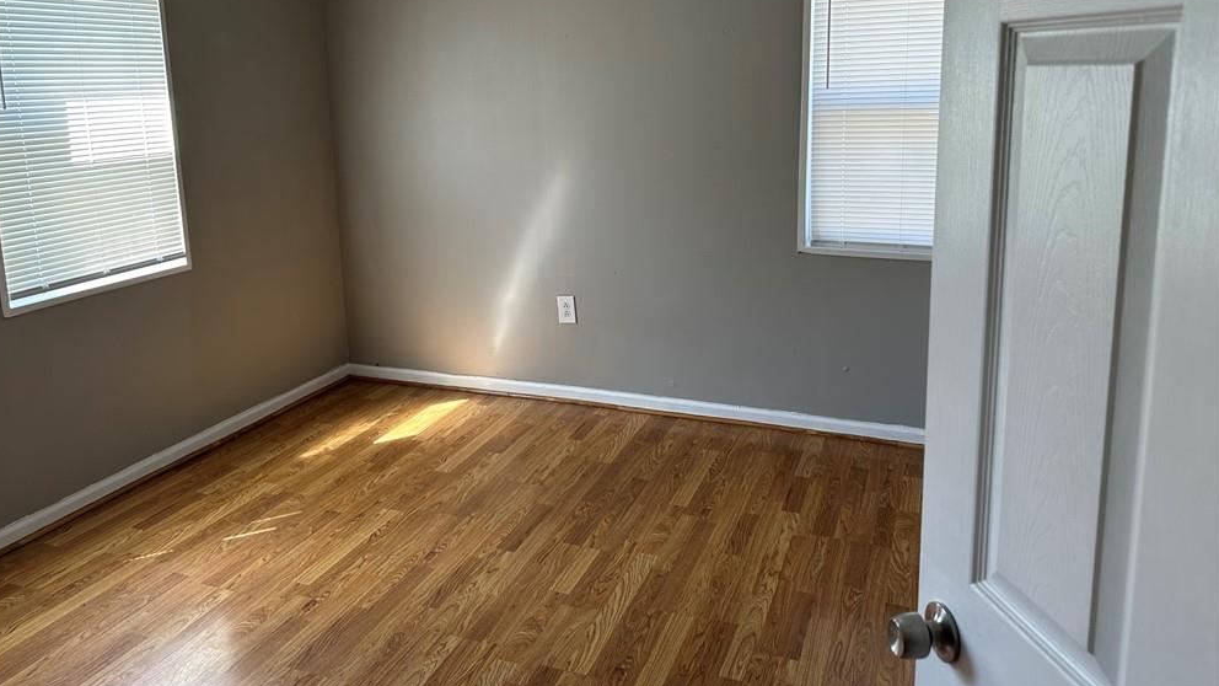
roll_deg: +1.7
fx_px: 873
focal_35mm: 27
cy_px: 239
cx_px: 595
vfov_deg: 42.4
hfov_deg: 69.8
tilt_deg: -10.2
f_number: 1.78
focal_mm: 6.86
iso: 125
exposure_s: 1/60
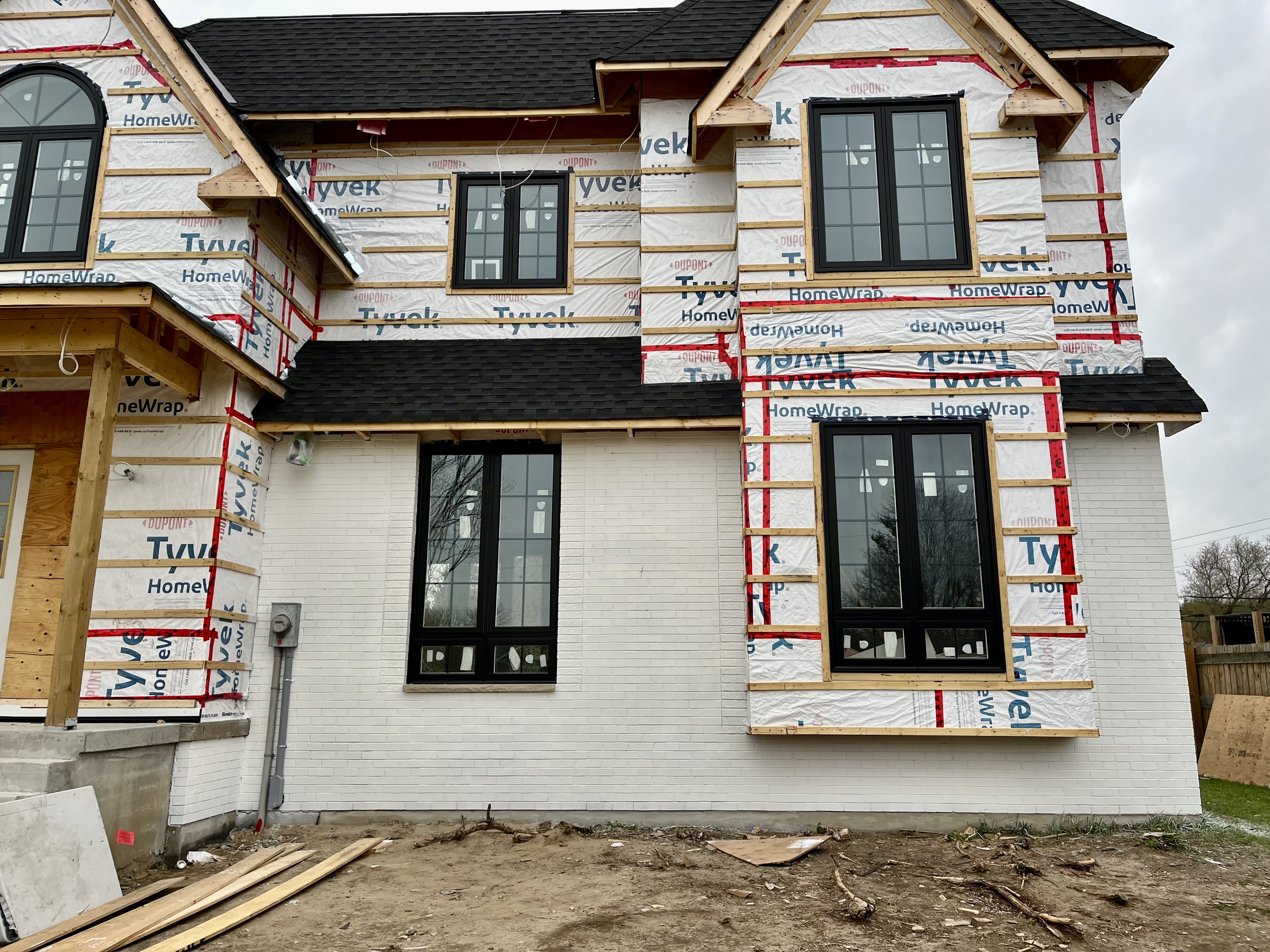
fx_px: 954
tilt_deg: +14.3
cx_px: 635
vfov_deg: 53.1
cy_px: 476
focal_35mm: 26
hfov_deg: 67.3
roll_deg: +0.9
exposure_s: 1/475
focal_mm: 5.1
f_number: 1.6
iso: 50
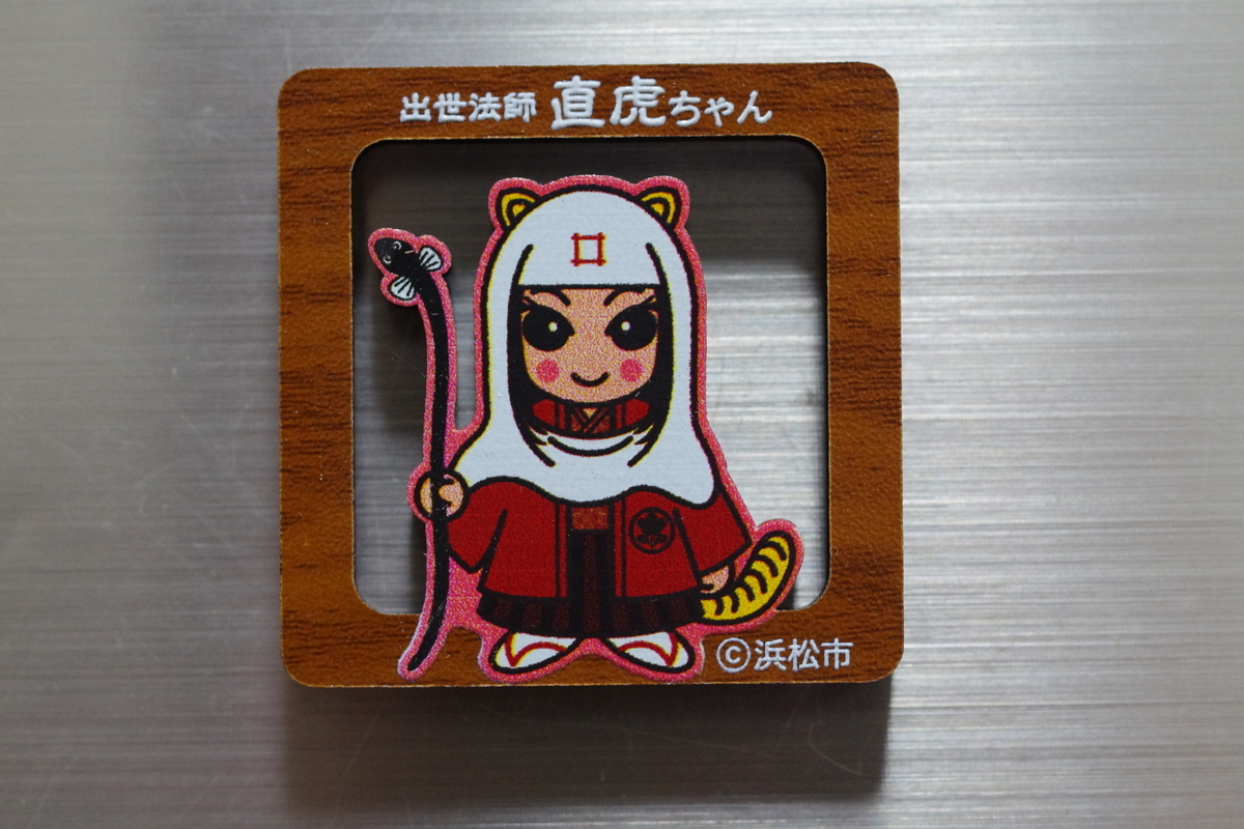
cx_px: 622
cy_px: 414
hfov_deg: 27.0
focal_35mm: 75
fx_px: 2591
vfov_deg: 18.2
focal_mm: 50
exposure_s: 1/100
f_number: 4
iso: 1600
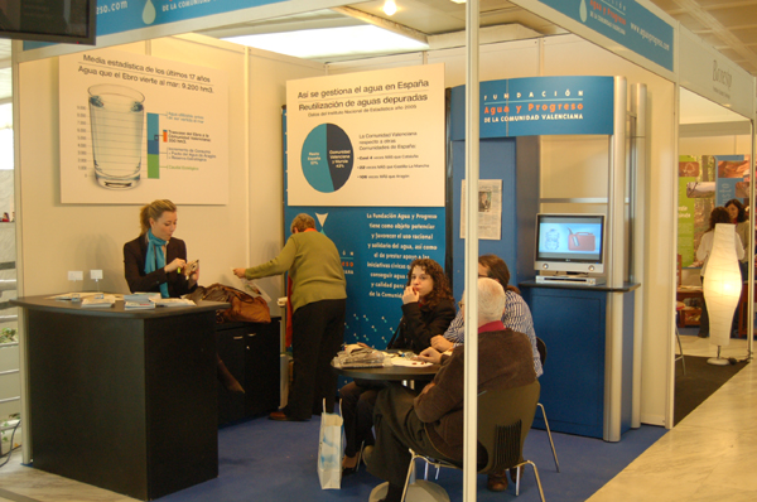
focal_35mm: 39
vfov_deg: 34.1
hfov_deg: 49.6
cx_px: 378
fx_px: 819
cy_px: 251
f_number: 4.2
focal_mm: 26
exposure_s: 1/80
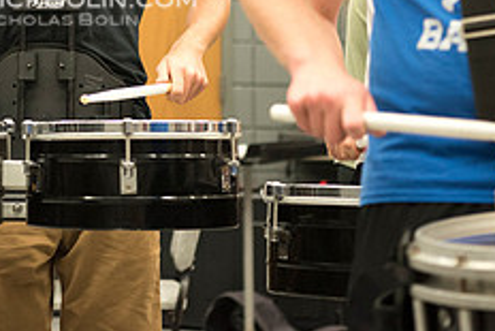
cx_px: 49
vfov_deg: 7.8
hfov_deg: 11.7
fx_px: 2408
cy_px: -76
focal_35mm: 175
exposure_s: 1/160
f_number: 2.8
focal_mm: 70
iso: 1250
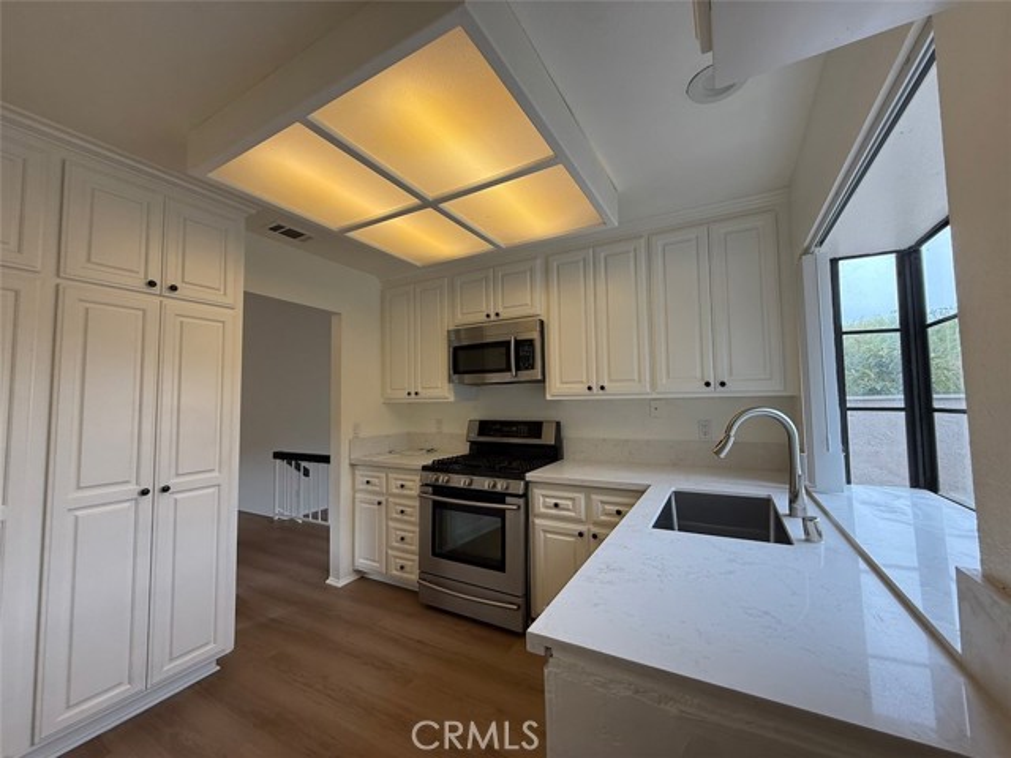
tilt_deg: +3.9
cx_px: 506
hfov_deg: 102.1
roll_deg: +0.6
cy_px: 379
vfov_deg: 85.7
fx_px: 409
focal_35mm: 14
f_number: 2.2
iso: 80
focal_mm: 2.22
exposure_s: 1/120
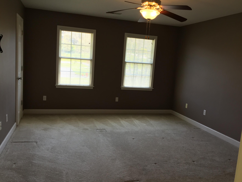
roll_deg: -3.5
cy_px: 91
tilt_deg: -7.8
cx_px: 121
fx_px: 217
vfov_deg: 45.4
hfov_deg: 58.4
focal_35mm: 31
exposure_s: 1/30
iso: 40
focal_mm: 3.3
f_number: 2.4
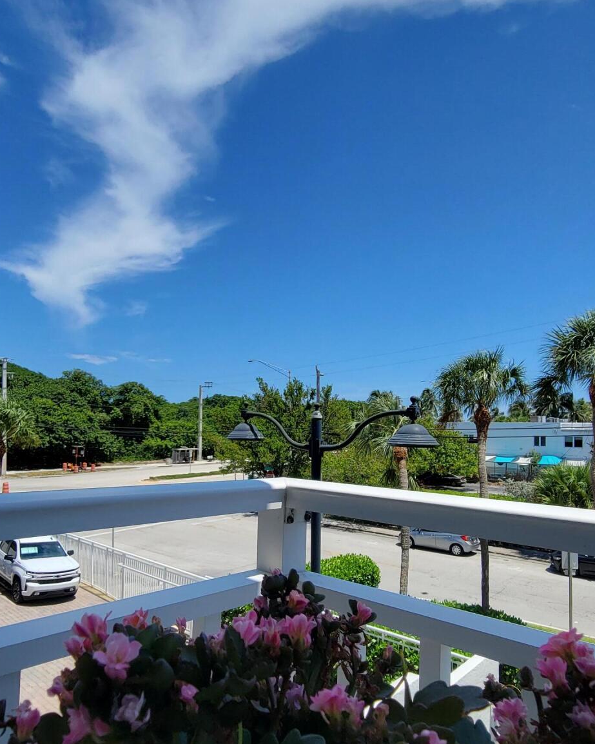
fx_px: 484
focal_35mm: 22
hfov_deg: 63.1
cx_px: 288
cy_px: 416
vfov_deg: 74.8
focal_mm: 2.2
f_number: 2.2
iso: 50
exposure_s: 1/1610
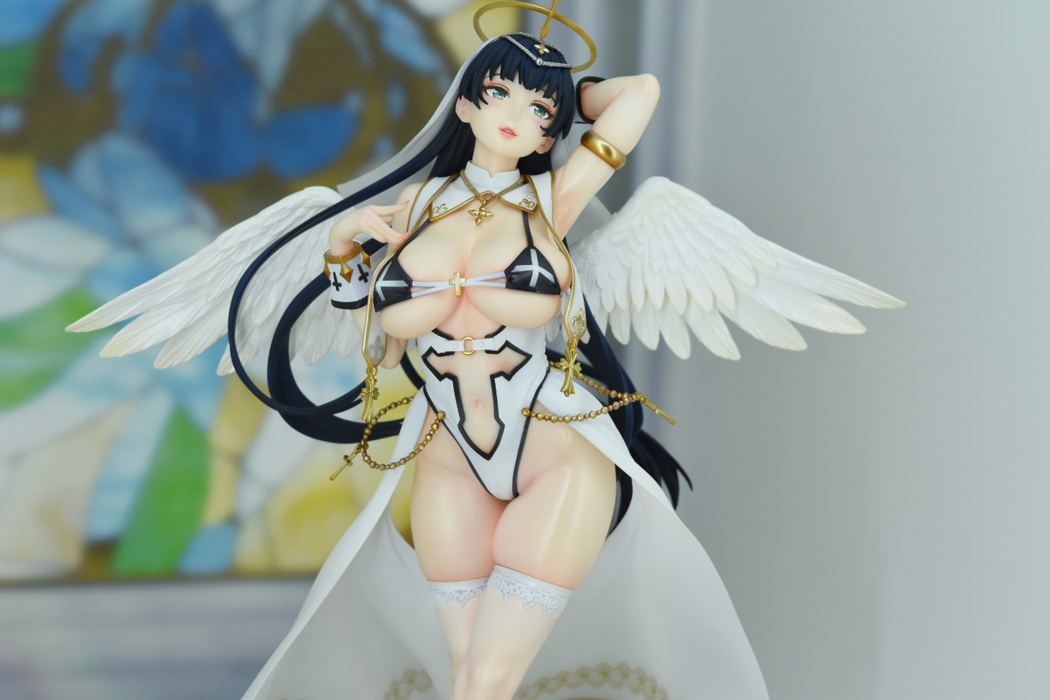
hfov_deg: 37.9
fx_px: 1531
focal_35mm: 52
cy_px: 350
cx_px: 525
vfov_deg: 25.8
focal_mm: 35
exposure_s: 1/250
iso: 640
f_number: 8
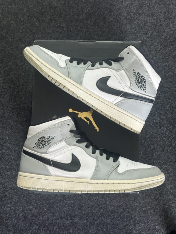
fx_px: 325
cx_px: 88
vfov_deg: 39.6
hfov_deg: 30.3
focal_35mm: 48
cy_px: 117
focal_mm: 6.86
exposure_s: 1/50
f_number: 1.78
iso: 125
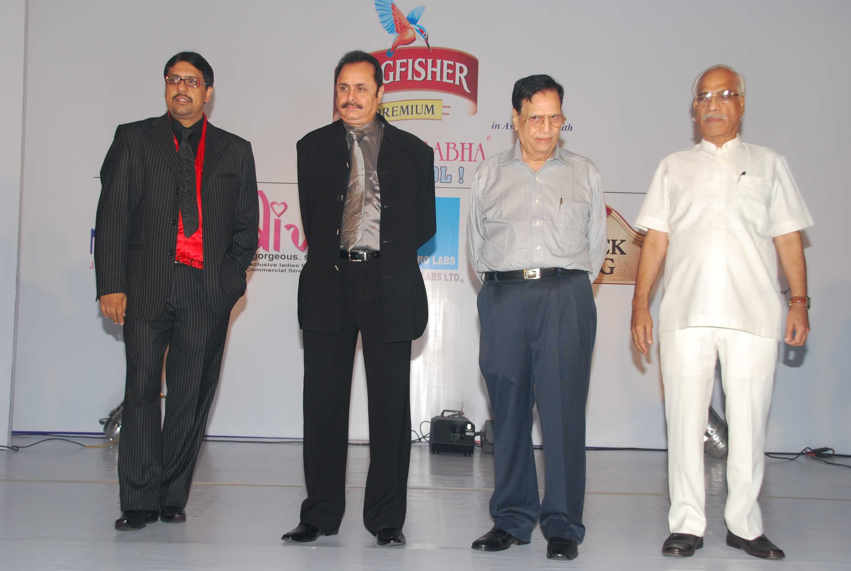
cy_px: 286
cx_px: 426
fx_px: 1030
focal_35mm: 44
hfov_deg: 44.9
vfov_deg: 31.0
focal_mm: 29
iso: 400
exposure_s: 1/200
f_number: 6.3
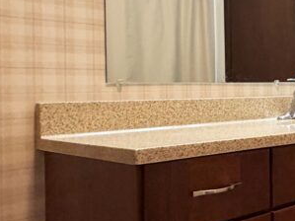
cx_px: 439
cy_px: 85
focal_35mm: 50
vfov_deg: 29.0
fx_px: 426
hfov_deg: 27.2
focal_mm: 2.22
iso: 250
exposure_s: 1/60
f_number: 2.2
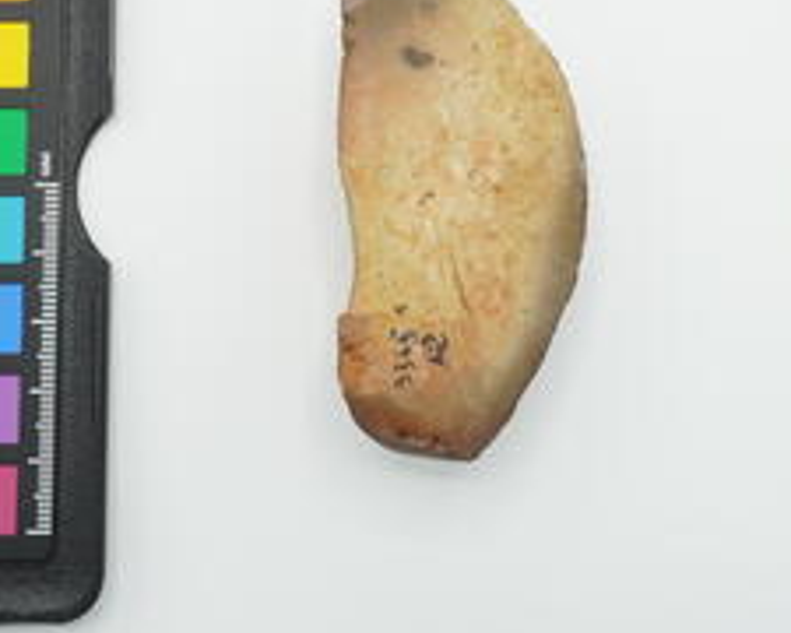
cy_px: 169
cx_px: 439
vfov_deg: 21.1
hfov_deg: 26.4
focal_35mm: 72
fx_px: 1686
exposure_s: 1/10
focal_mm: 24
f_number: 16
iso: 100
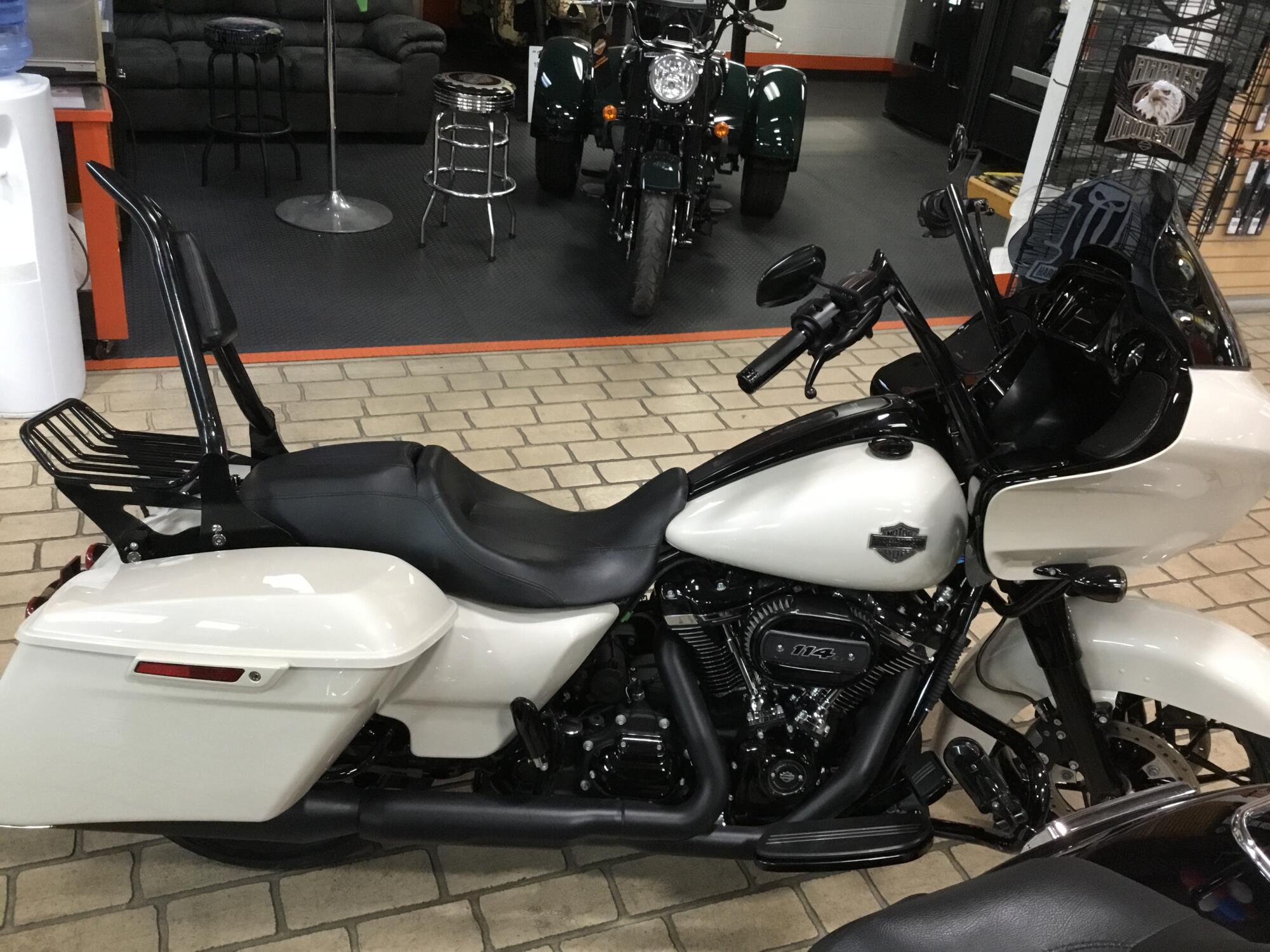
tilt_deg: -28.1
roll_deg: -7.2
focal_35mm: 31
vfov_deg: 45.4
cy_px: 476
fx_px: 1137
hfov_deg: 58.4
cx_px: 635
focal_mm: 3.3
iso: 160
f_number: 2.4
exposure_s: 1/30
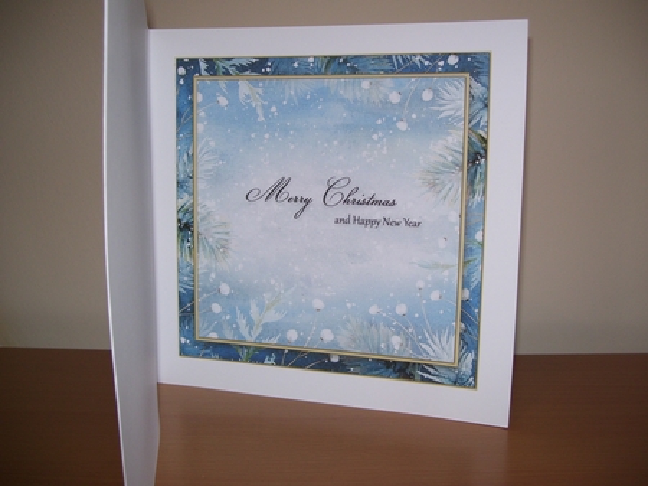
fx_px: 674
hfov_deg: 51.4
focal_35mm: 36
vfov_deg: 39.6
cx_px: 324
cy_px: 243
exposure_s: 1/60
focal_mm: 6
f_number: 2.7
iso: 80
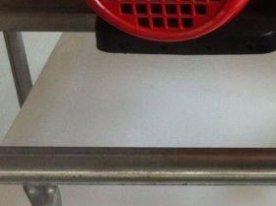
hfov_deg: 14.5
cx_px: 402
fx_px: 1019
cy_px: 195
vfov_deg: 11.5
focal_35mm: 128
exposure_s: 1/120
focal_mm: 3.85
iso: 100
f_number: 2.8
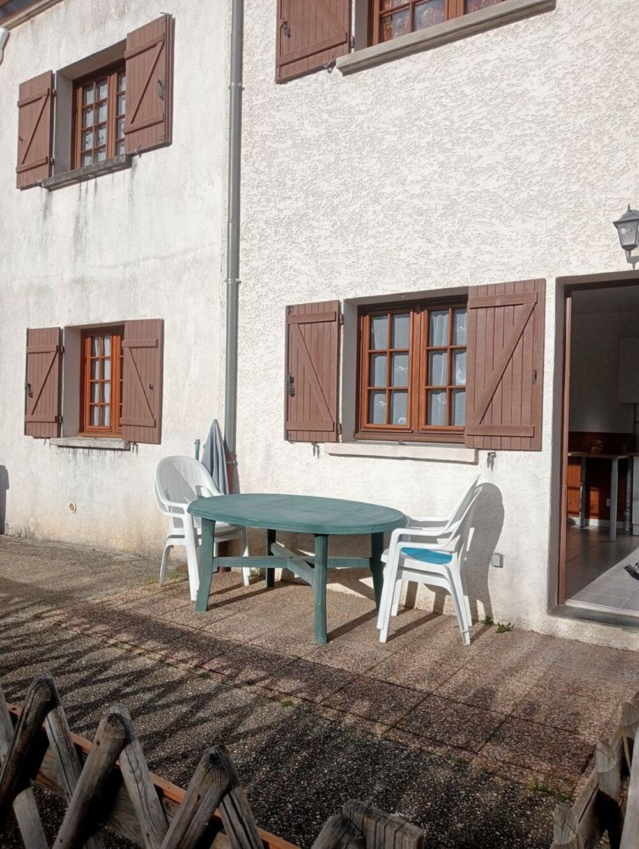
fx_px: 687
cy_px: 424
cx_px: 320
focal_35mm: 28
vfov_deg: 63.4
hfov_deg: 49.9
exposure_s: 1/1374
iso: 115
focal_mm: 4.04
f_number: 1.8
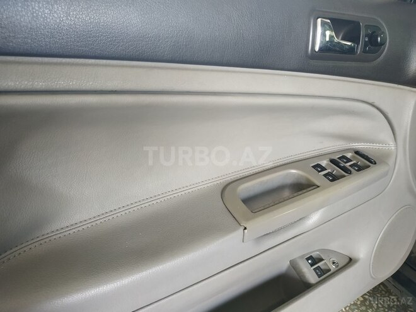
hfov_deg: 71.6
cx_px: 208
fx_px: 288
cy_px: 156
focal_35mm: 24
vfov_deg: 56.8
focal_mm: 3.94
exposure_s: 1/33
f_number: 1.9
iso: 250
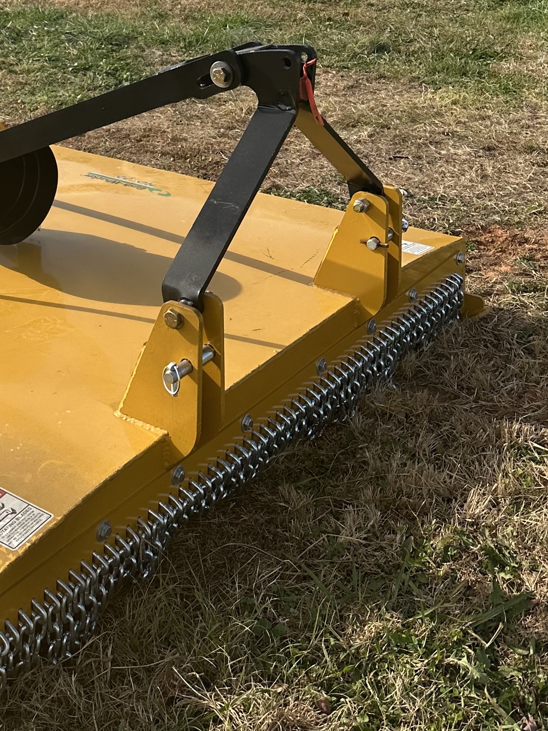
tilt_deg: -8.4
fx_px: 1203
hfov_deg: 24.5
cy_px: -36
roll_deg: +2.6
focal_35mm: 57
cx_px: -2
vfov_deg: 30.8
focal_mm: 6.86
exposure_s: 1/4184
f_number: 1.78
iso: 80
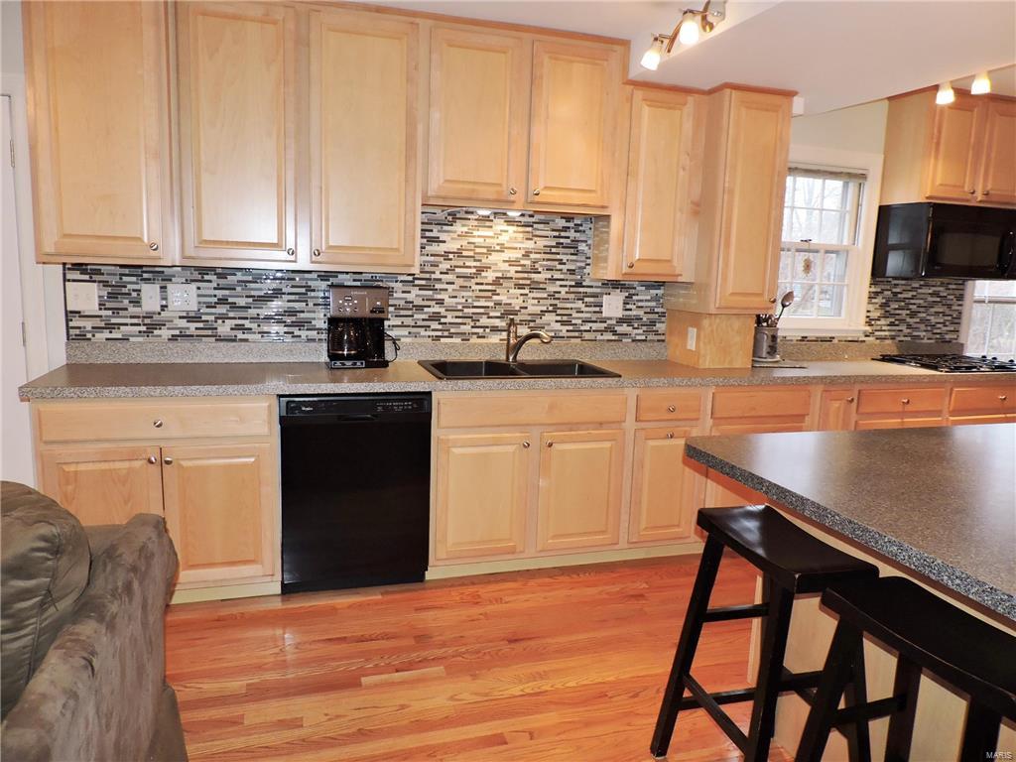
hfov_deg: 71.6
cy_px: 381
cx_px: 508
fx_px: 704
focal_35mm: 24
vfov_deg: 56.8
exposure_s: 1/30
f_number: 3
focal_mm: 4.3
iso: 200
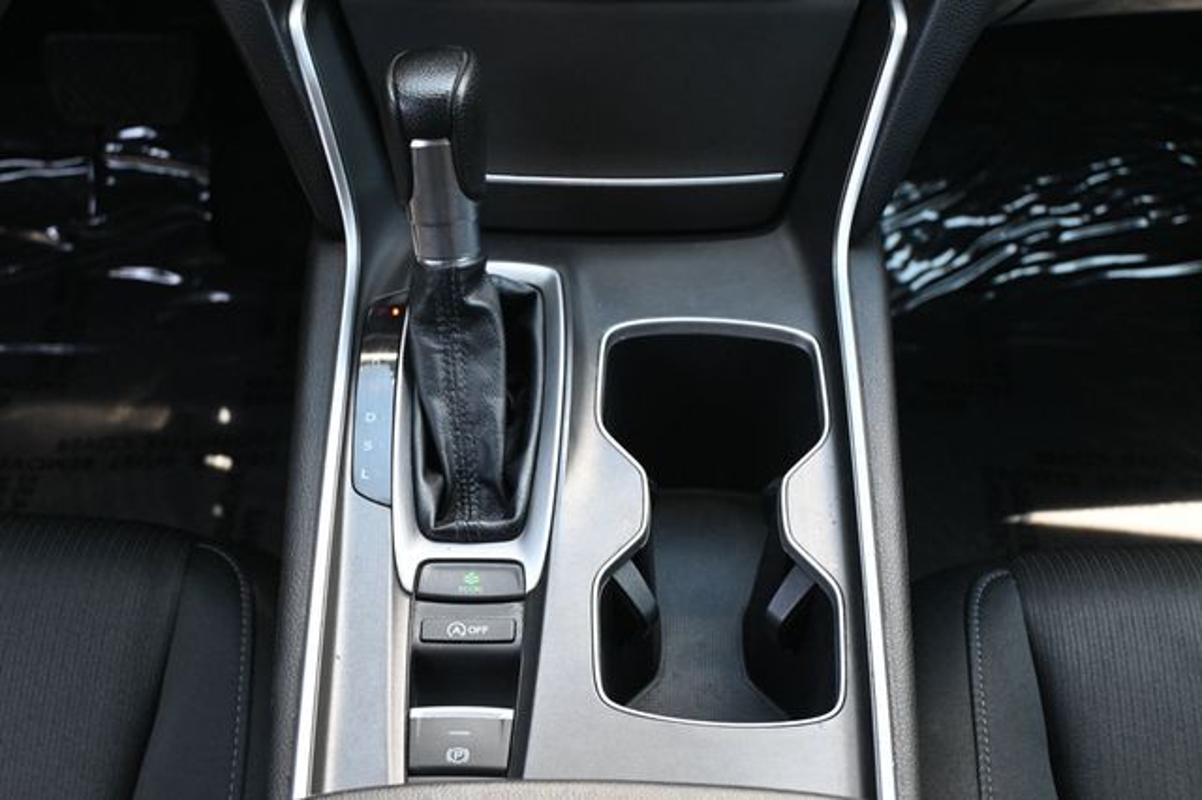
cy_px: 400
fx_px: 1652
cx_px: 601
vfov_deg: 27.2
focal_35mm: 50
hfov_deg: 40.0
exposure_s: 1/125
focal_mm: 33
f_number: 5
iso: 1400
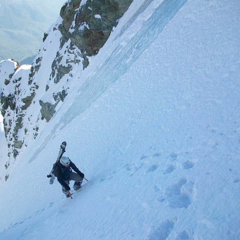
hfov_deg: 43.8
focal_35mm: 38
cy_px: 120
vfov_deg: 43.9
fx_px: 298
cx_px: 115
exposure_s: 1/640
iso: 64
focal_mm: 5.7
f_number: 2.8
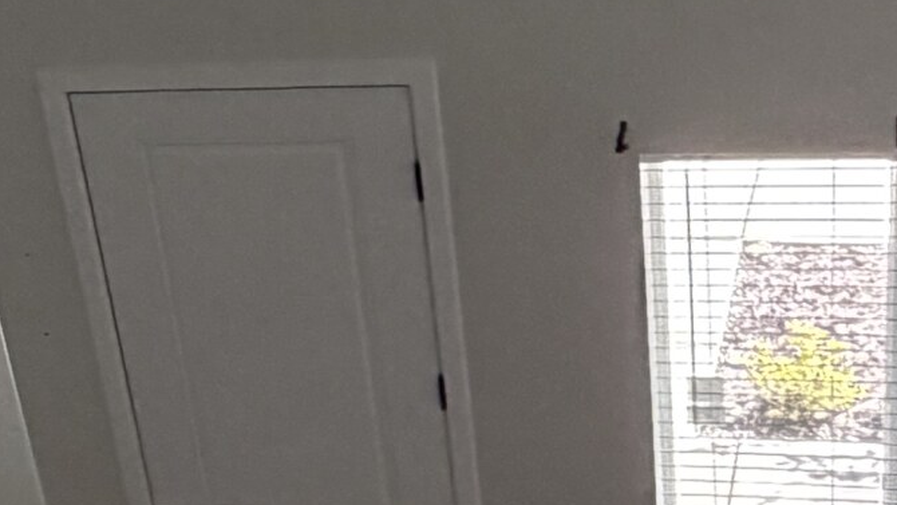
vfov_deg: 13.2
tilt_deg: -32.3
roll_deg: +10.2
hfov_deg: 23.0
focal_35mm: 91
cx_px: 157
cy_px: 451
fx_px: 2165
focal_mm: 2.22
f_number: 2.2
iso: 200
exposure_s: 1/121
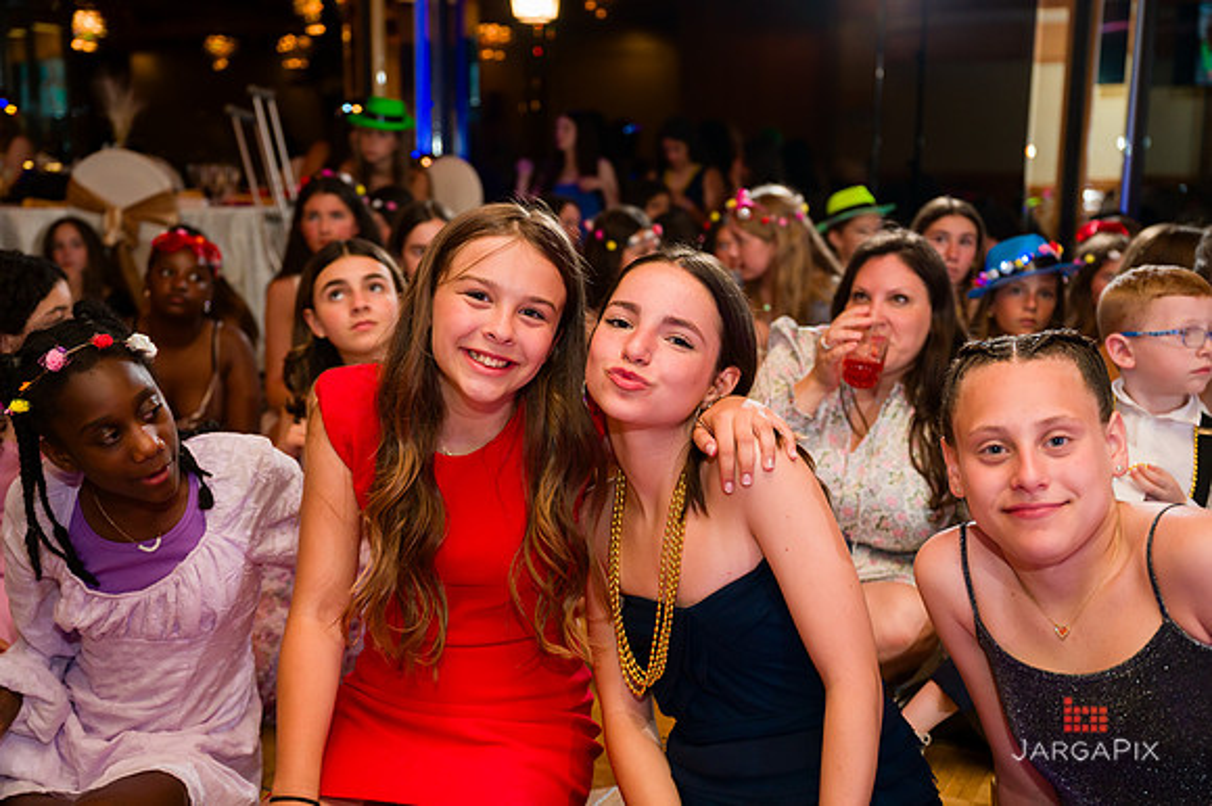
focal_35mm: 40
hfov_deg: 48.4
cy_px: 403
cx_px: 606
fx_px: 1347
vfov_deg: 33.3
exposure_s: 1/200
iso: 1600
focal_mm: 40
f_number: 3.2
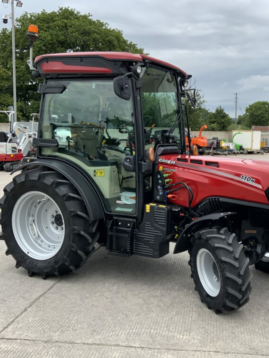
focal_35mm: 39
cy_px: 178
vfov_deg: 47.9
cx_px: 204
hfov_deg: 35.9
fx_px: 404
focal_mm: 3
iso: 16
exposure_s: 1/599
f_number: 1.8
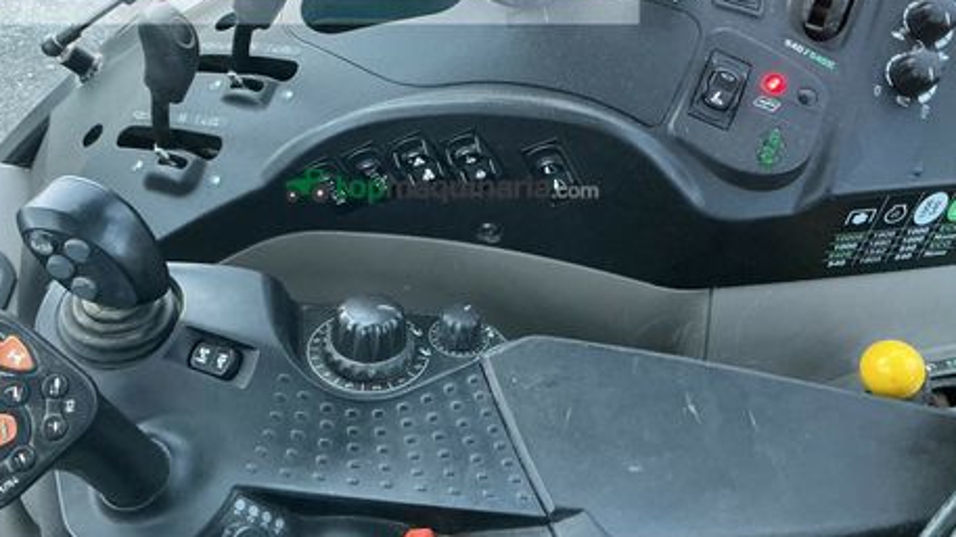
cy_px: 186
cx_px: 442
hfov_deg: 52.7
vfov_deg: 31.0
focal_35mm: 38
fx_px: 963
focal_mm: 3
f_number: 1.8
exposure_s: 1/40
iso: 320
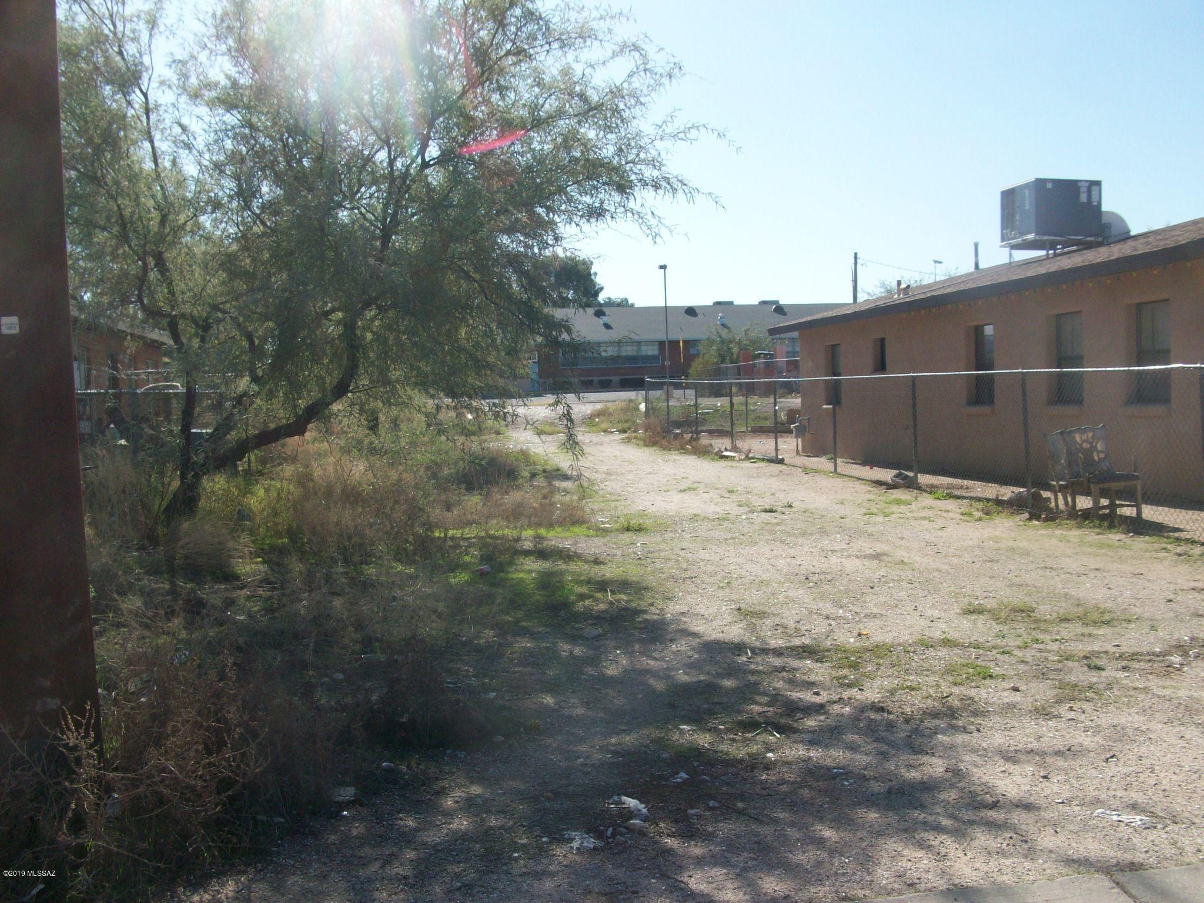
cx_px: 602
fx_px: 1183
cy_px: 452
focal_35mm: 34
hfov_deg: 54.0
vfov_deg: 41.8
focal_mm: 5.7
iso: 64
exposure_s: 1/275
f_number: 5.5
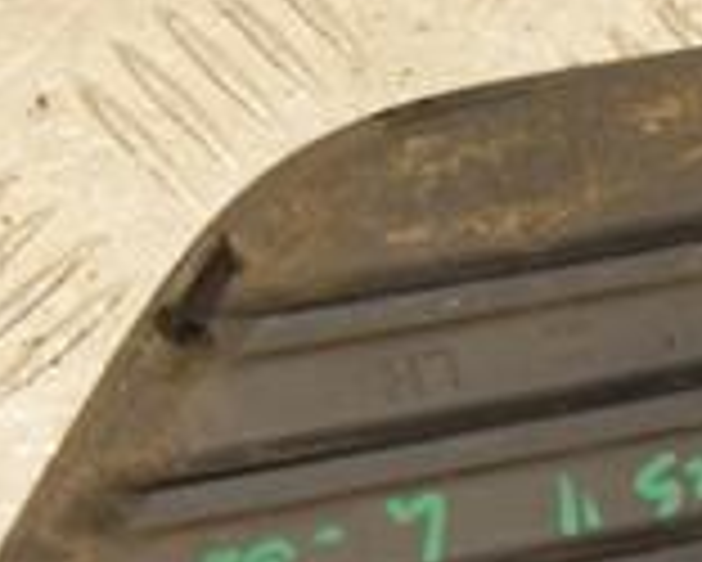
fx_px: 3825
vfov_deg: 8.4
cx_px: 1089
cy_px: 319
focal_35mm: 184
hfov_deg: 10.1
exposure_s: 1/200
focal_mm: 34
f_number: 8
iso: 800
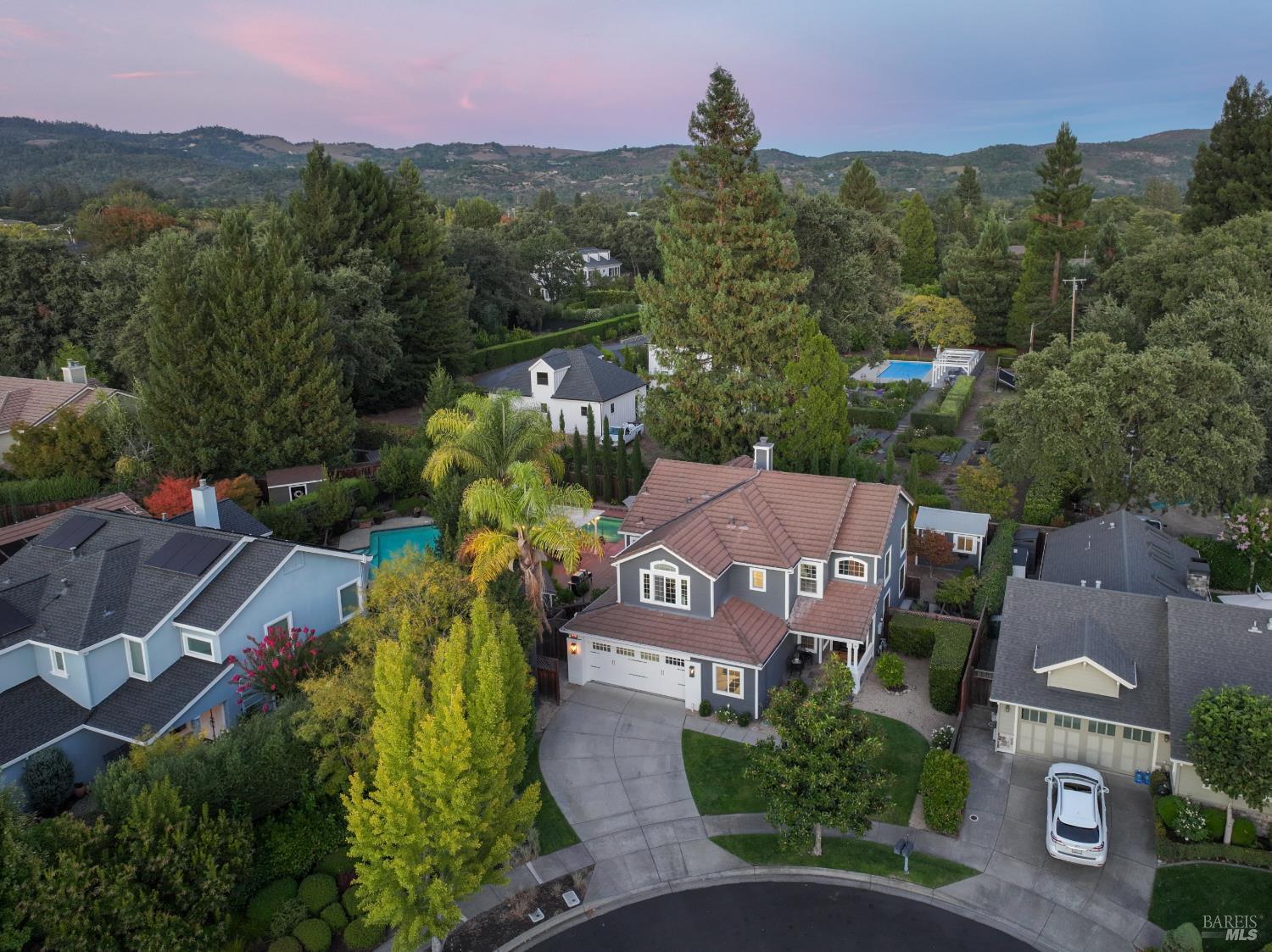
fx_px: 881
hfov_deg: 71.6
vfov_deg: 56.8
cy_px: 476
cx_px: 636
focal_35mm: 24
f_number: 2.8
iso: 150
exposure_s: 1/15
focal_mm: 12.29
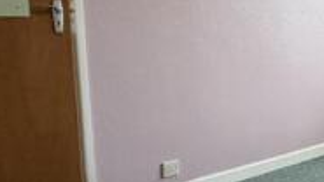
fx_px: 412
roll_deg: +0.1
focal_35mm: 48
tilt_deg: -5.0
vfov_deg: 24.9
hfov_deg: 35.9
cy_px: 71
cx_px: 363
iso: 125
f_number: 2.2
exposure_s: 1/121
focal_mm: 2.22
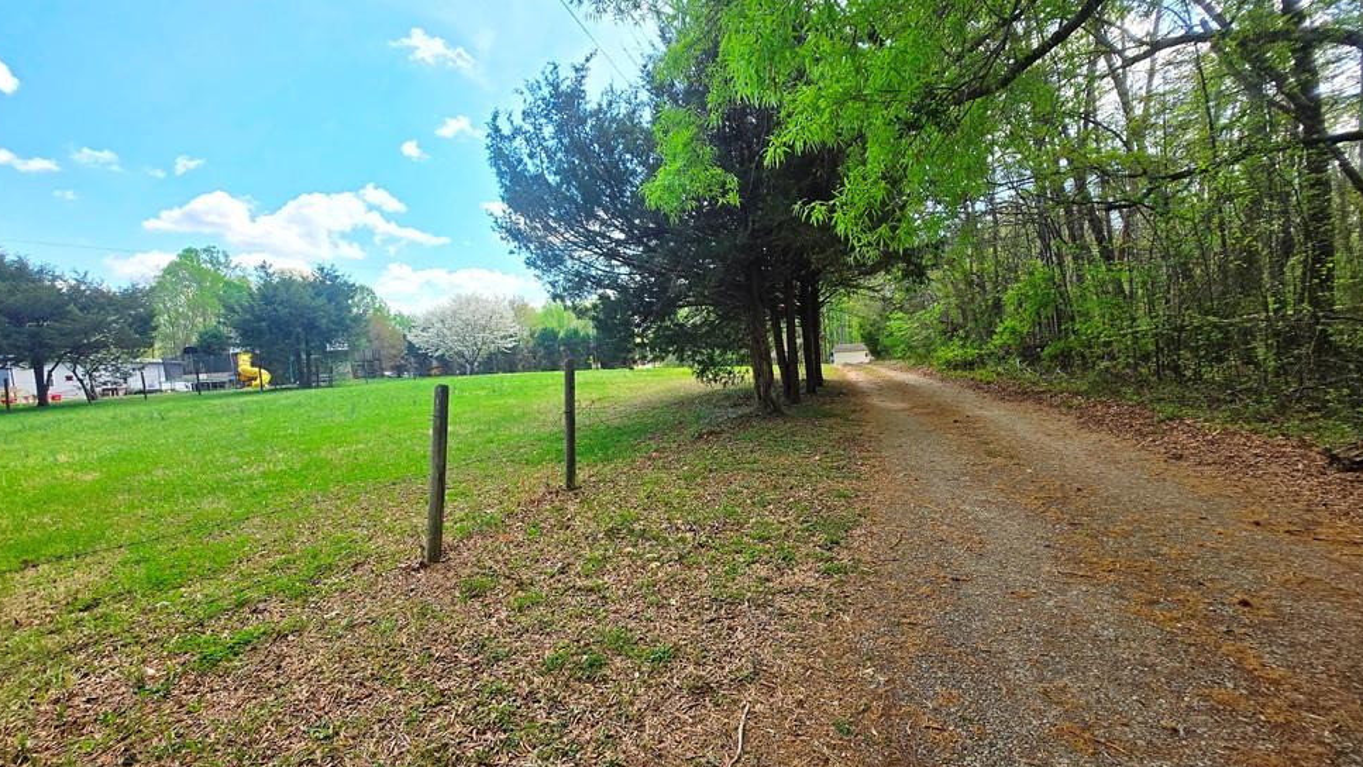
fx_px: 542
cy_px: 395
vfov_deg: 70.5
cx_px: 660
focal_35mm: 15
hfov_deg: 103.0
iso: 25
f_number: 2.2
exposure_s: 1/276
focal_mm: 1.7
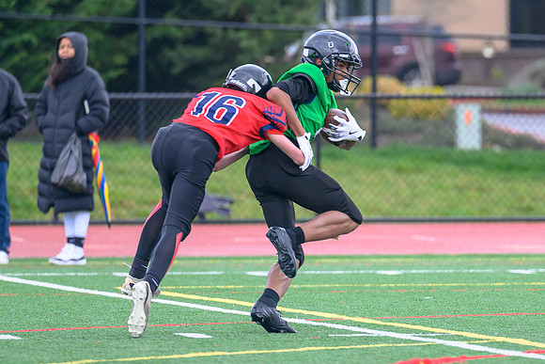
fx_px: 7701
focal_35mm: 509
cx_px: 286
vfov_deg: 2.7
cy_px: 192
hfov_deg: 4.1
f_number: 2.8
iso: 500
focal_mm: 200
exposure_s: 1/1600
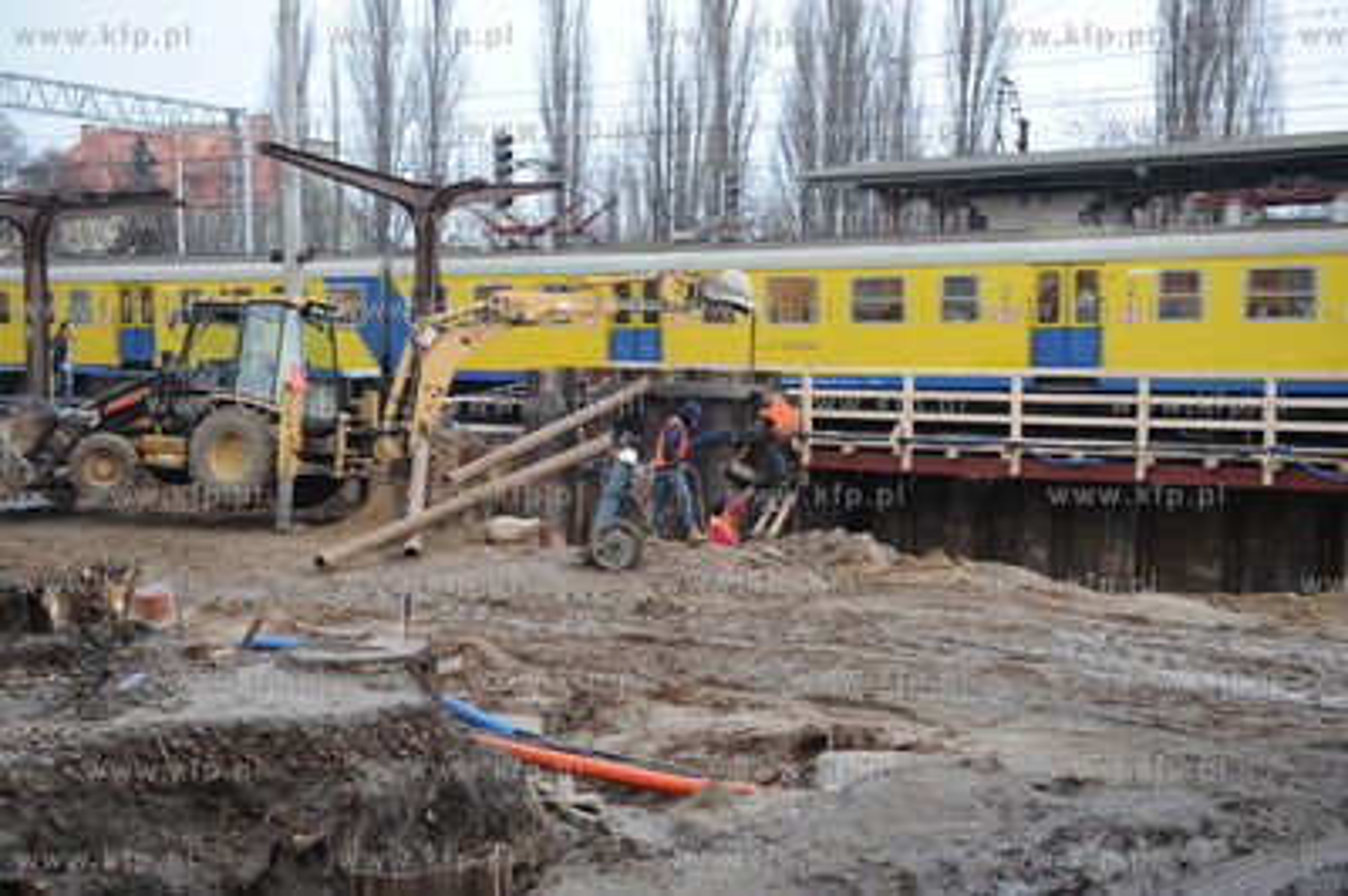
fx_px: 1871
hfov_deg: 39.6
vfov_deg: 26.9
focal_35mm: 50
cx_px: 674
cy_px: 448
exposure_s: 1/50
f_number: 3.5
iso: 640
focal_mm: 50
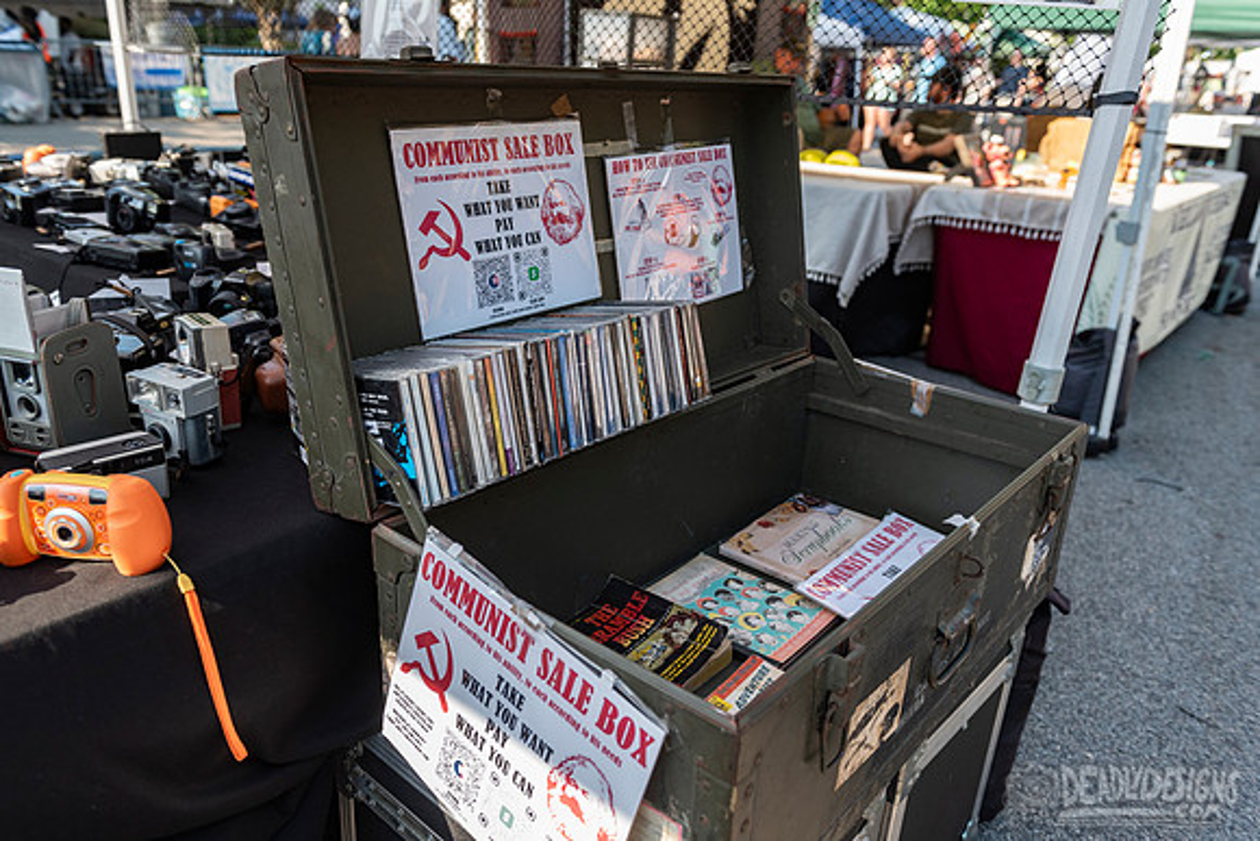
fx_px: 945
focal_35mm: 27
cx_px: 630
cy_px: 420
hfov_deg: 67.4
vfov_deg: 48.0
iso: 400
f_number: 4
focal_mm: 27
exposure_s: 1/1000
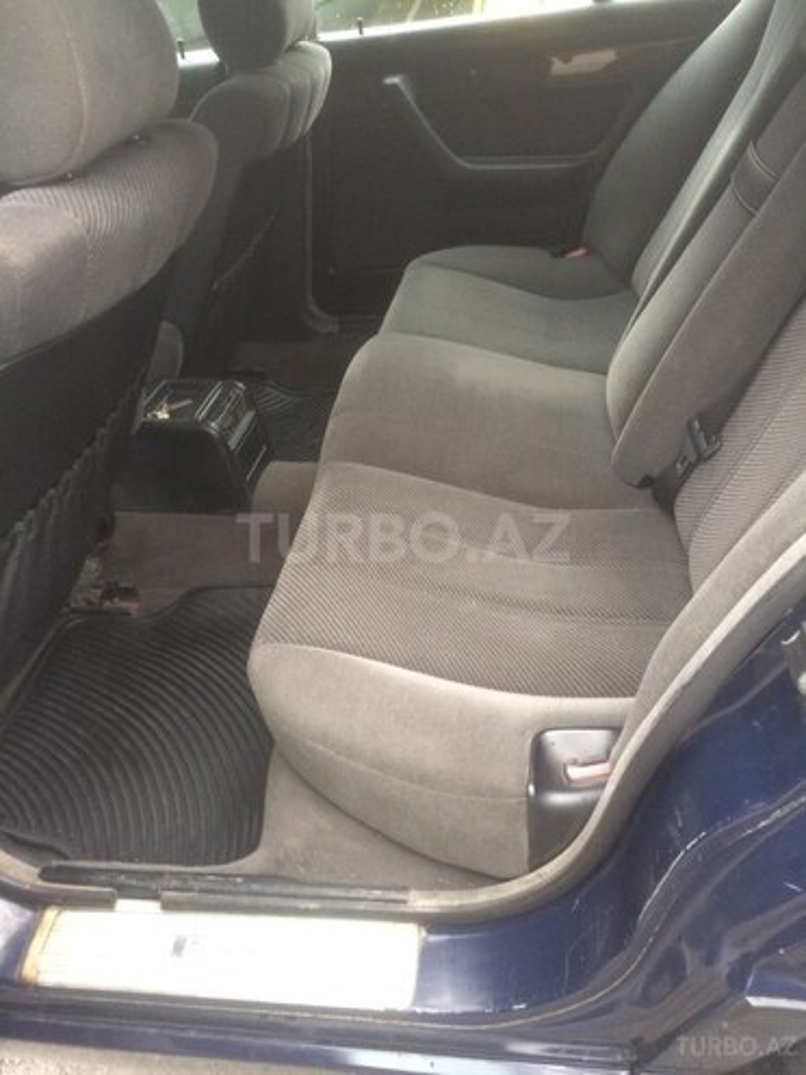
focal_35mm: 29
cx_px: 403
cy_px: 538
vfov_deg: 61.7
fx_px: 900
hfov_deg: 48.2
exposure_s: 1/33
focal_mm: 4.15
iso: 80
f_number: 2.2
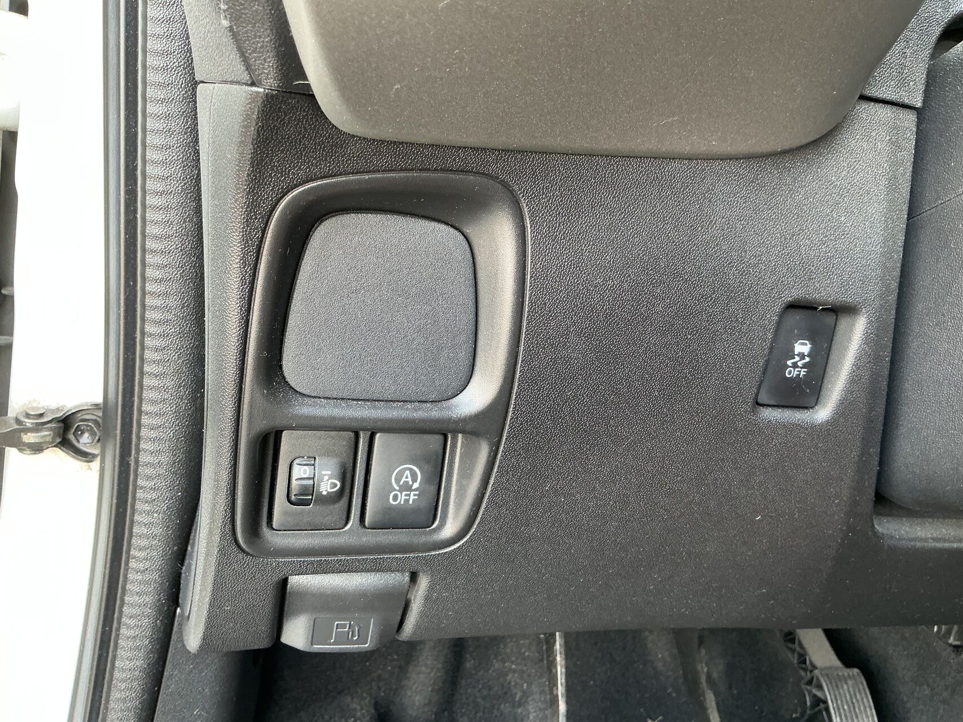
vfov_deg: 48.2
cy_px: 361
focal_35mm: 29
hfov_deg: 61.7
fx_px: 807
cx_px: 482
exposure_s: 1/60
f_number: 1.8
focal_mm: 3
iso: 80
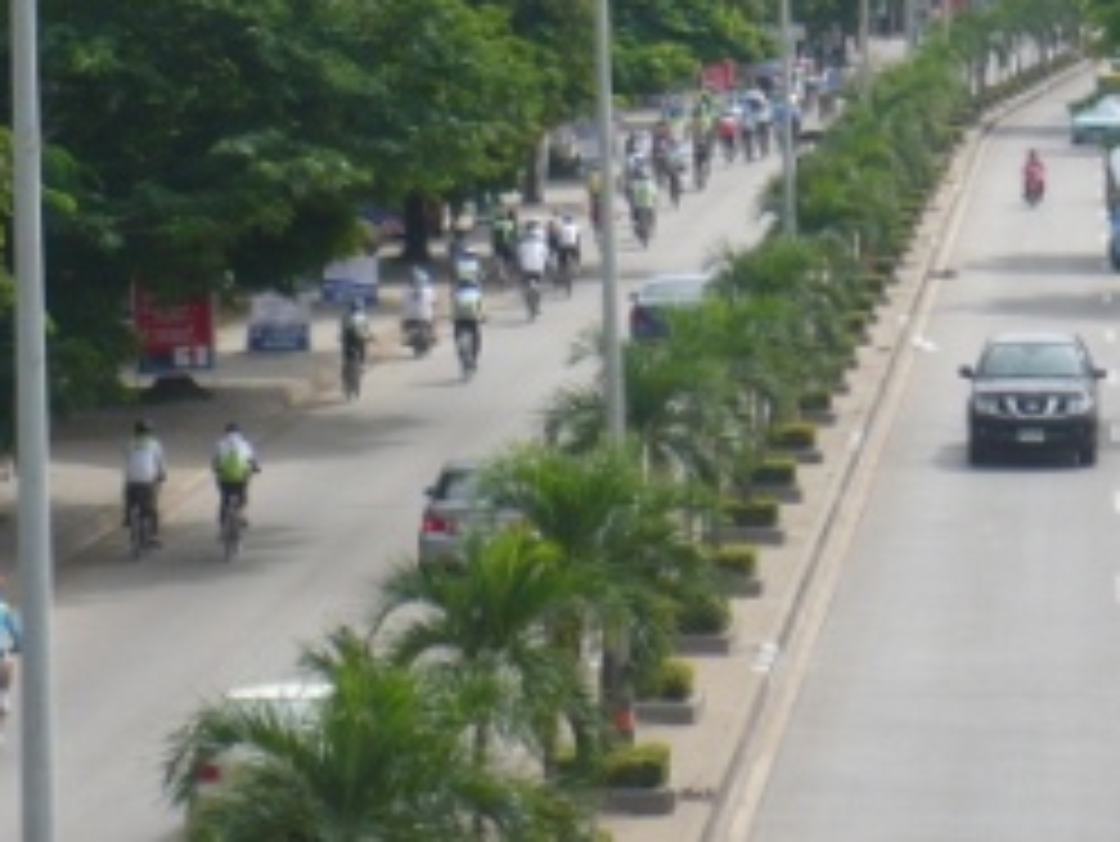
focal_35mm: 243
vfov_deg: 6.1
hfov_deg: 8.1
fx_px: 7866
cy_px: 126
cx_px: 733
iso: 100
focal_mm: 14.8
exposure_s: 1/500
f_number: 4.6
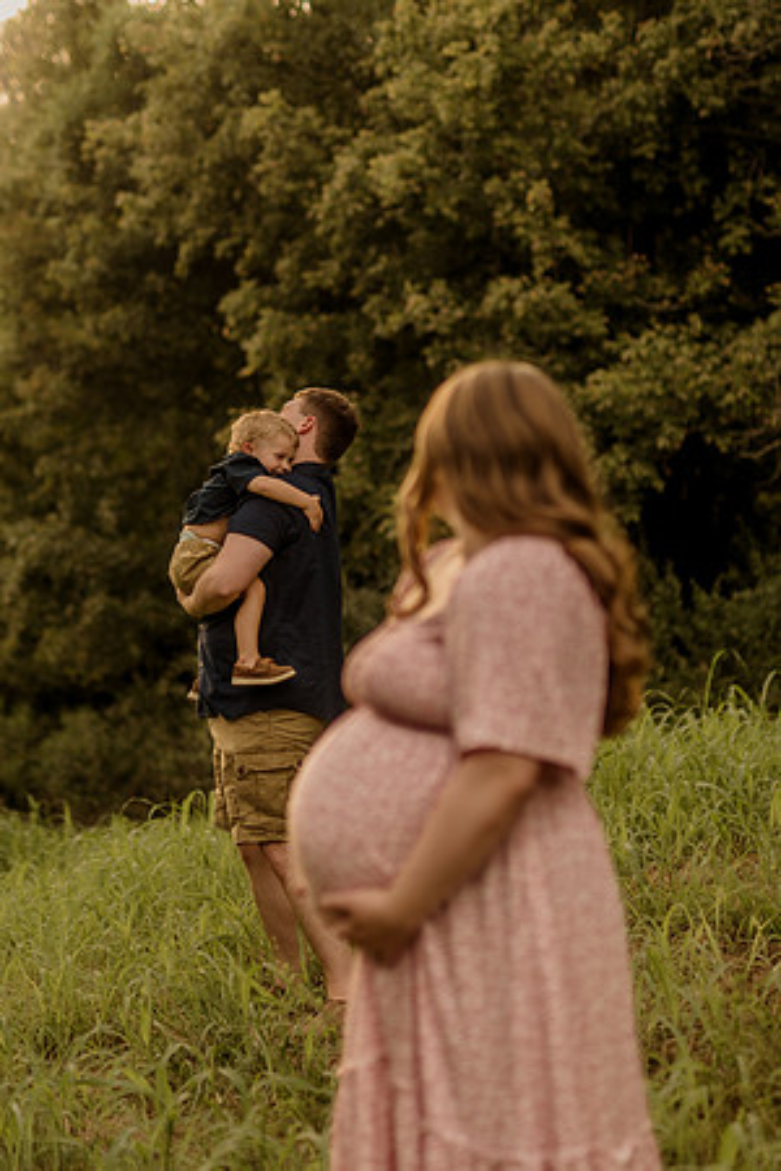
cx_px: 390
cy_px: 586
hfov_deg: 18.2
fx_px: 2440
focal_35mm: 75
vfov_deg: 27.0
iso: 125
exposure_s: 1/800
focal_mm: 50
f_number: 1.8
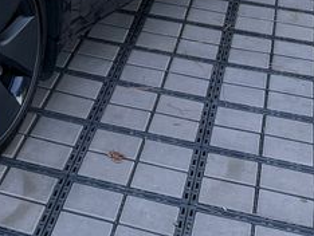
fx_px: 953
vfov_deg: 12.5
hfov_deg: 17.3
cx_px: -123
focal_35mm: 105
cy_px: -235
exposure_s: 1/654
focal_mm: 6.76
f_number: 1.78
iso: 100
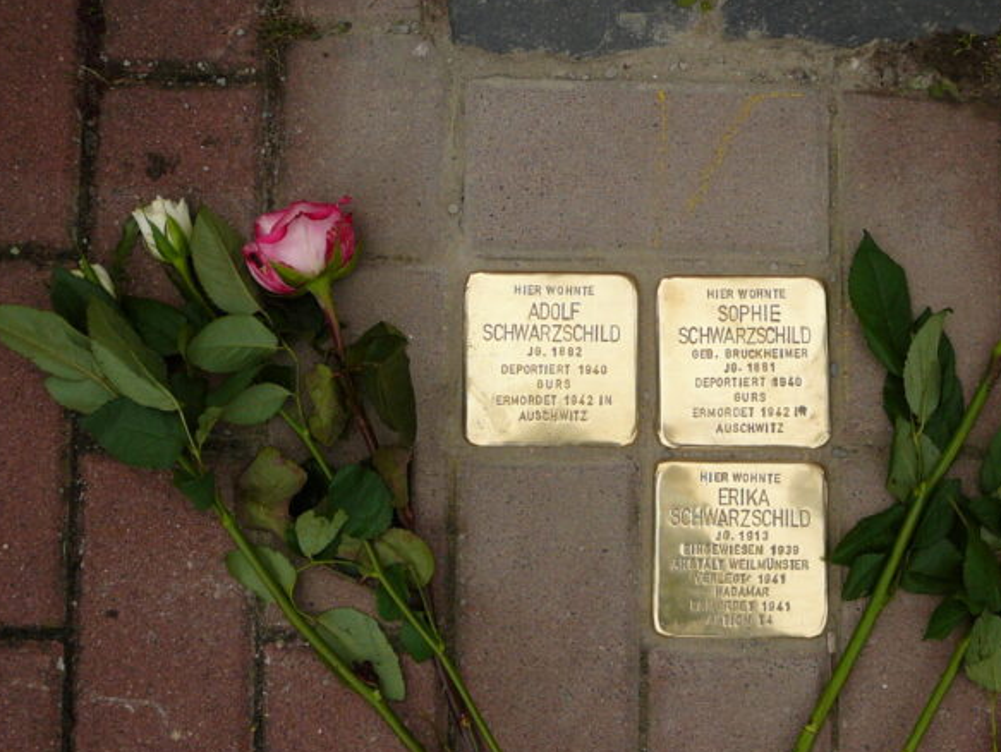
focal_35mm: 48
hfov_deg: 39.3
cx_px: 640
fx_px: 1389
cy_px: 481
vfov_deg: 30.1
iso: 80
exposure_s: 1/200
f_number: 2.8
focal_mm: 5.2
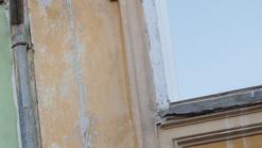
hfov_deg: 13.2
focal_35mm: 122
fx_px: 848
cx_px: -366
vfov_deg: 8.6
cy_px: 409
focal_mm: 24
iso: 400
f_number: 4
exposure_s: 1/1000
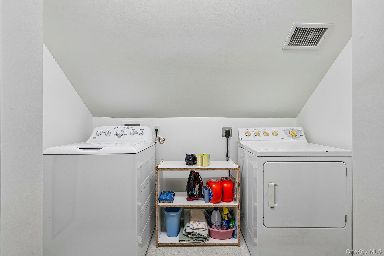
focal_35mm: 16
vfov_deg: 72.0
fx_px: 176
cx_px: 192
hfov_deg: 95.0
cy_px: 128
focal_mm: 16.5
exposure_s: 1/25
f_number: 9
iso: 400
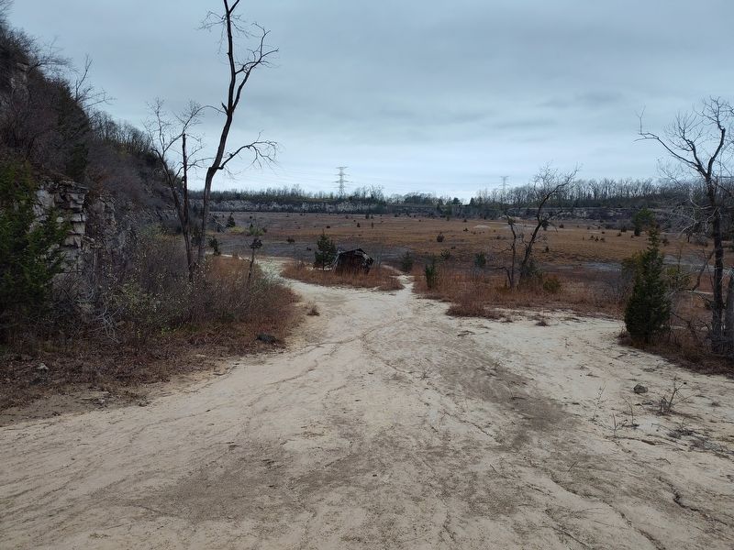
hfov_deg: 73.9
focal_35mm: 23
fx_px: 488
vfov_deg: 58.9
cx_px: 367
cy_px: 275
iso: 105
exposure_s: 1/200
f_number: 1.8
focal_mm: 5.56
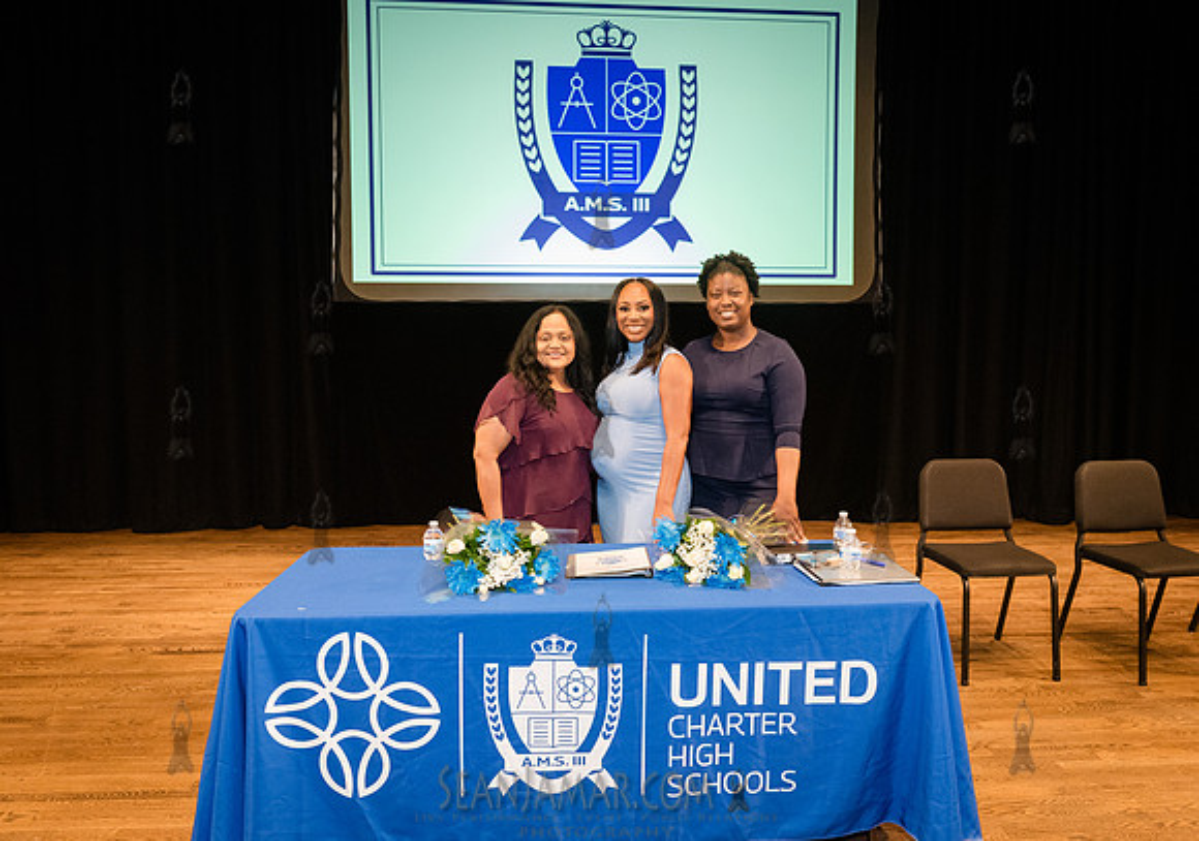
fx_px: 921
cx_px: 634
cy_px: 421
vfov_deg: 49.1
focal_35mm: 27
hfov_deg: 66.1
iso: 5000
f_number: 5
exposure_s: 1/200
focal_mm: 26
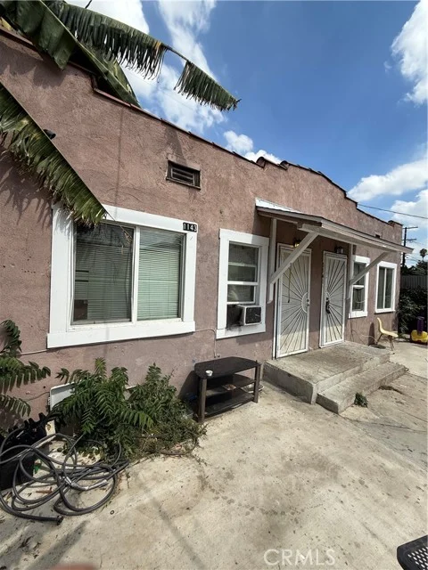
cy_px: 285
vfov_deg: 102.1
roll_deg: -3.0
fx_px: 231
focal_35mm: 14
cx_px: 214
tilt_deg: +0.9
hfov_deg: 85.7
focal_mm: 2.22
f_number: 2.2
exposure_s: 1/2237
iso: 50
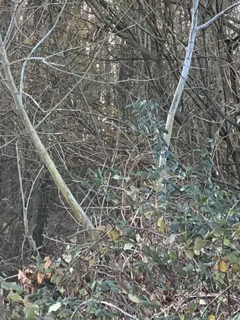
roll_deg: -0.4
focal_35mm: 158
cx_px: 60
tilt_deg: +15.0
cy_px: -164
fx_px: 1460
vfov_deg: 11.9
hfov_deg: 9.4
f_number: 2.4
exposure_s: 1/122
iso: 64
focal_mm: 6
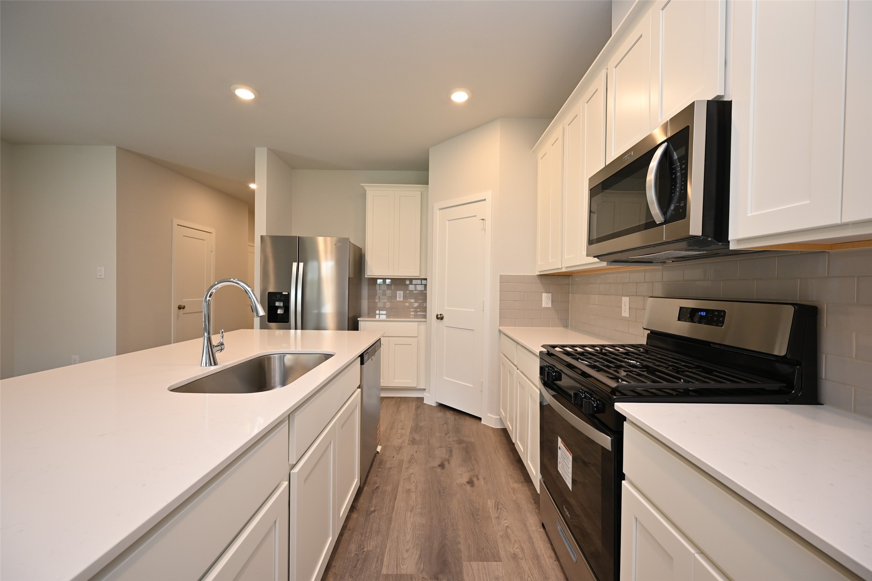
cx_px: 436
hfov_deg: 104.3
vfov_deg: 81.2
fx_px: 339
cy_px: 290
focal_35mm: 14
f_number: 7.1
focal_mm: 14
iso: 800
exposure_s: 1/60
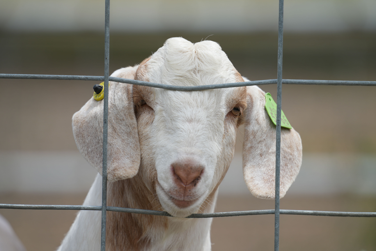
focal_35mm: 600
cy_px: 126
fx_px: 6266
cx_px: 188
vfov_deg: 2.3
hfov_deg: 3.4
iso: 200
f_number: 5.6
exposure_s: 1/500
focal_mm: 600
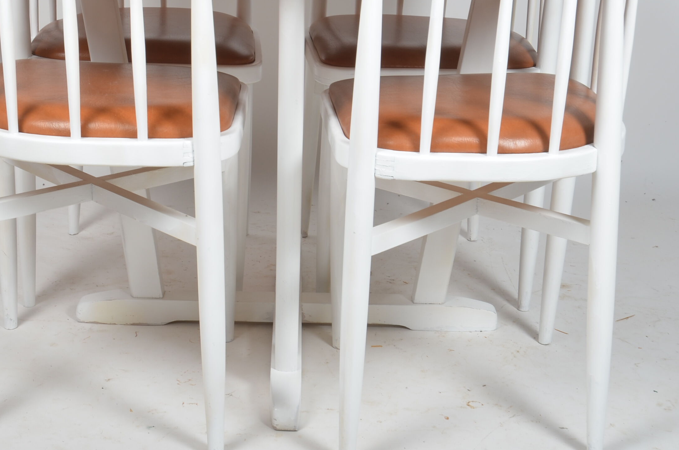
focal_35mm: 61
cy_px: 125
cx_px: 299
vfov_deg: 22.0
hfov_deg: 32.9
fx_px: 1148
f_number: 11
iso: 100
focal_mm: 24
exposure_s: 1/160
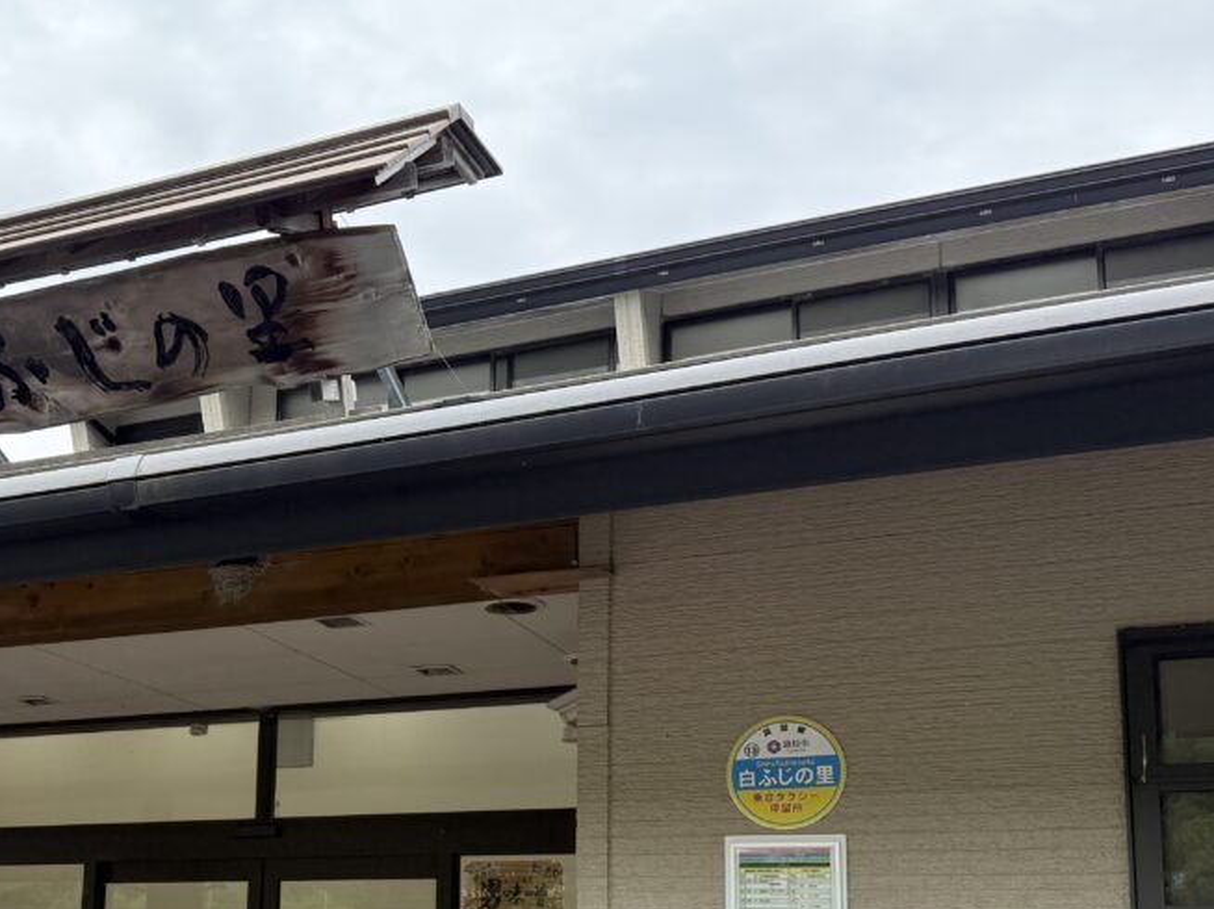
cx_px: 312
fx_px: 1648
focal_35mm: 47
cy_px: 723
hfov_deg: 39.4
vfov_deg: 30.1
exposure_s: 1/1618
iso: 100
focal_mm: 6.76
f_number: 1.78
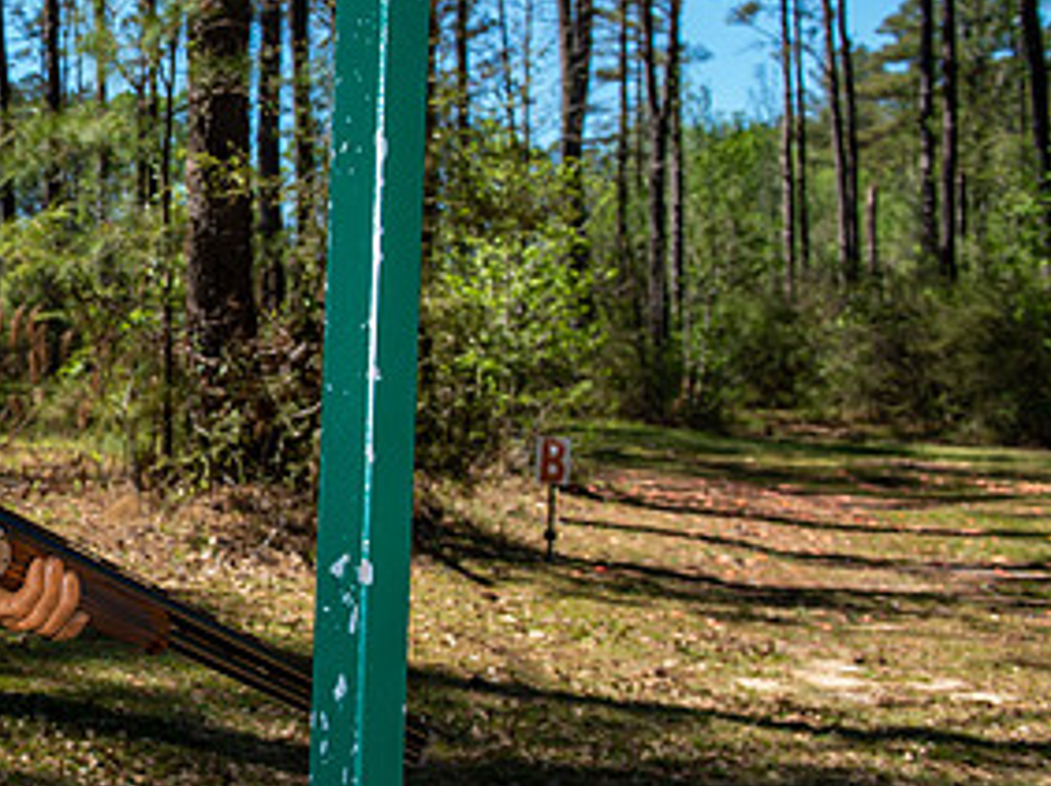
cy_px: 376
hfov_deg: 26.6
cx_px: -67
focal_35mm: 68
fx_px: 2063
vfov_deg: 21.6
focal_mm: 31
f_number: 5.6
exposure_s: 1/160
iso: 50
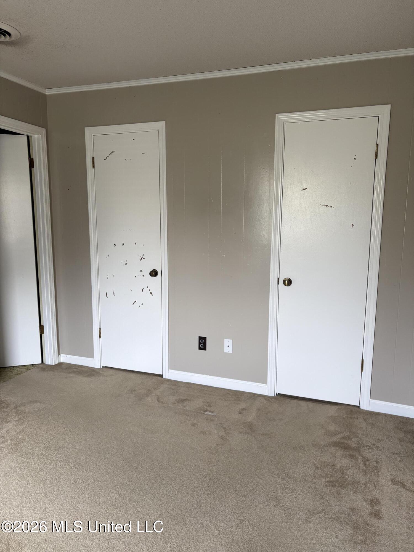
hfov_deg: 53.1
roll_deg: -1.0
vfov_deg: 67.3
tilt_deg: -7.2
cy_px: 276
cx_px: 207
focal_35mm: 26
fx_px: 415
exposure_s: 1/62
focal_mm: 5.96
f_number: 1.6
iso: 125
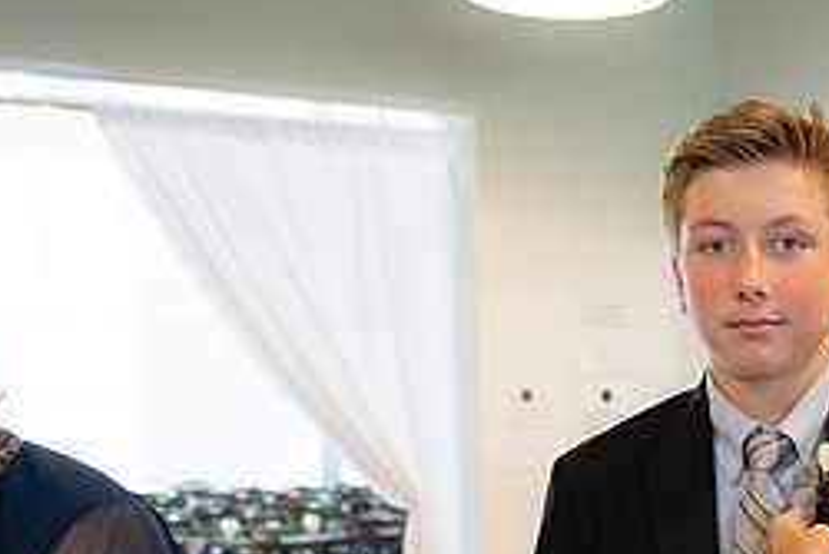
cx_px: 826
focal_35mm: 72
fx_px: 1659
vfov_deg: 18.6
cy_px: 496
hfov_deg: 26.6
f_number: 3.2
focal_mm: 31
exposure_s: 1/125
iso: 320
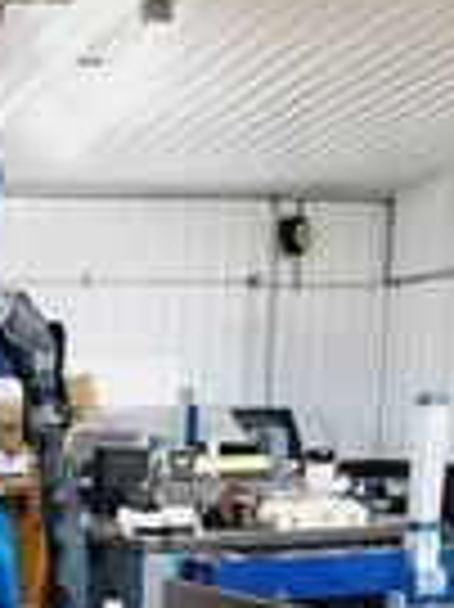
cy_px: 766
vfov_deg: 21.6
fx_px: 1454
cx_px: -112
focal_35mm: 83
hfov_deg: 16.9
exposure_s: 1/30
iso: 100
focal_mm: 2.9
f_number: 1.9
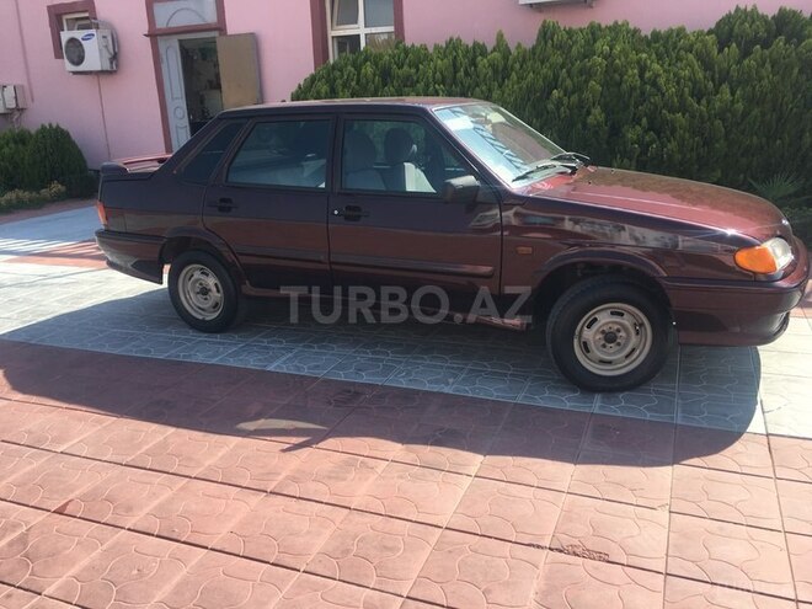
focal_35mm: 29
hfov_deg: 61.7
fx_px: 680
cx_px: 406
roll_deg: +1.9
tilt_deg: -16.9
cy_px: 304
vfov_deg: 48.2
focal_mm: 4.15
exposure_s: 1/725
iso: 25
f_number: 2.2
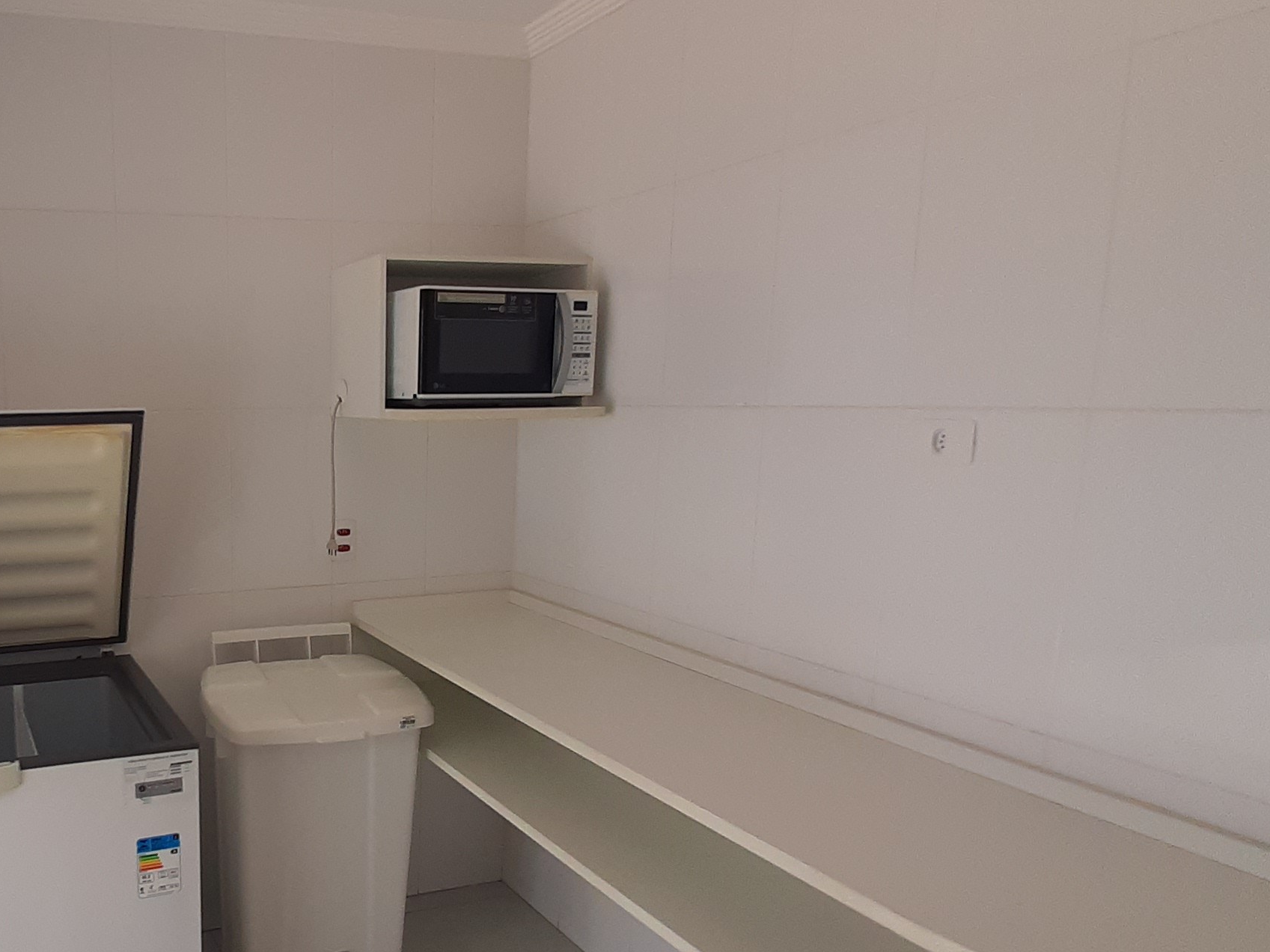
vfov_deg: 54.6
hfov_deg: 62.7
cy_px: 552
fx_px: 917
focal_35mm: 25
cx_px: 231
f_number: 2.2
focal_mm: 1.42
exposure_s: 1/120
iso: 50
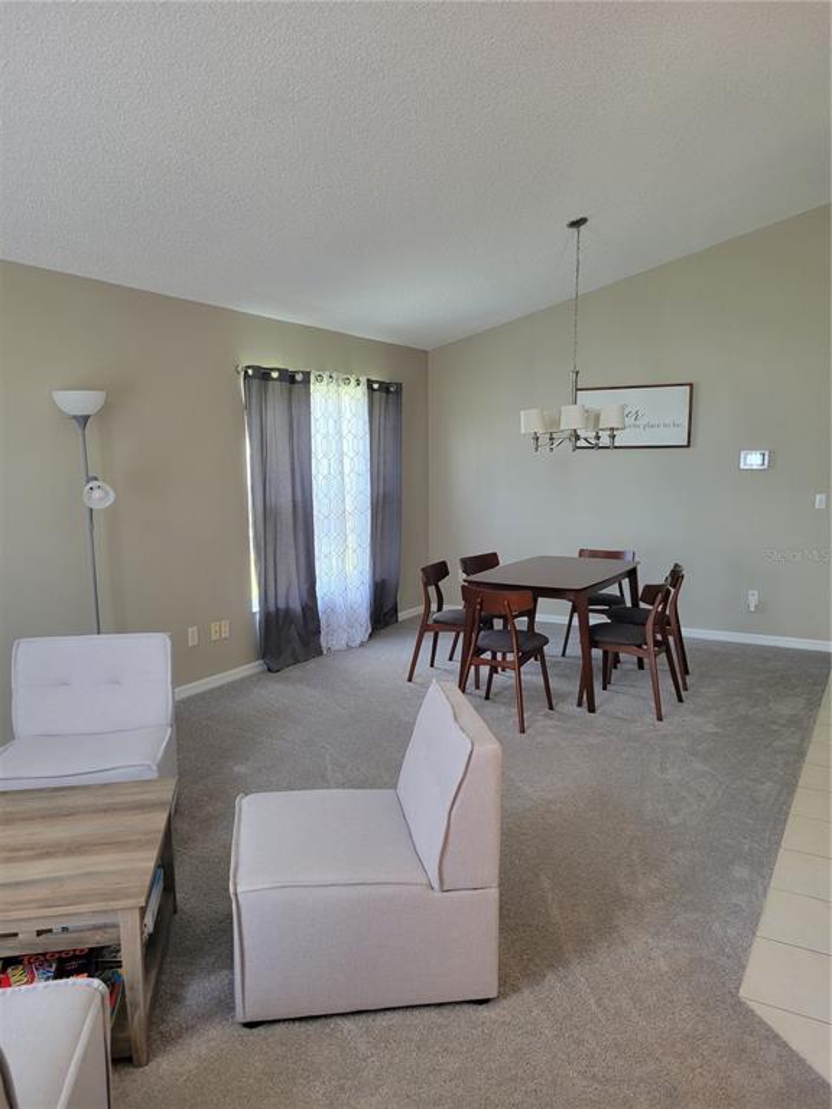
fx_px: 833
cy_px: 554
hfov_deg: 53.1
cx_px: 416
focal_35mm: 26
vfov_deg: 67.3
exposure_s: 1/120
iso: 160
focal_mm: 5.4
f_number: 1.8
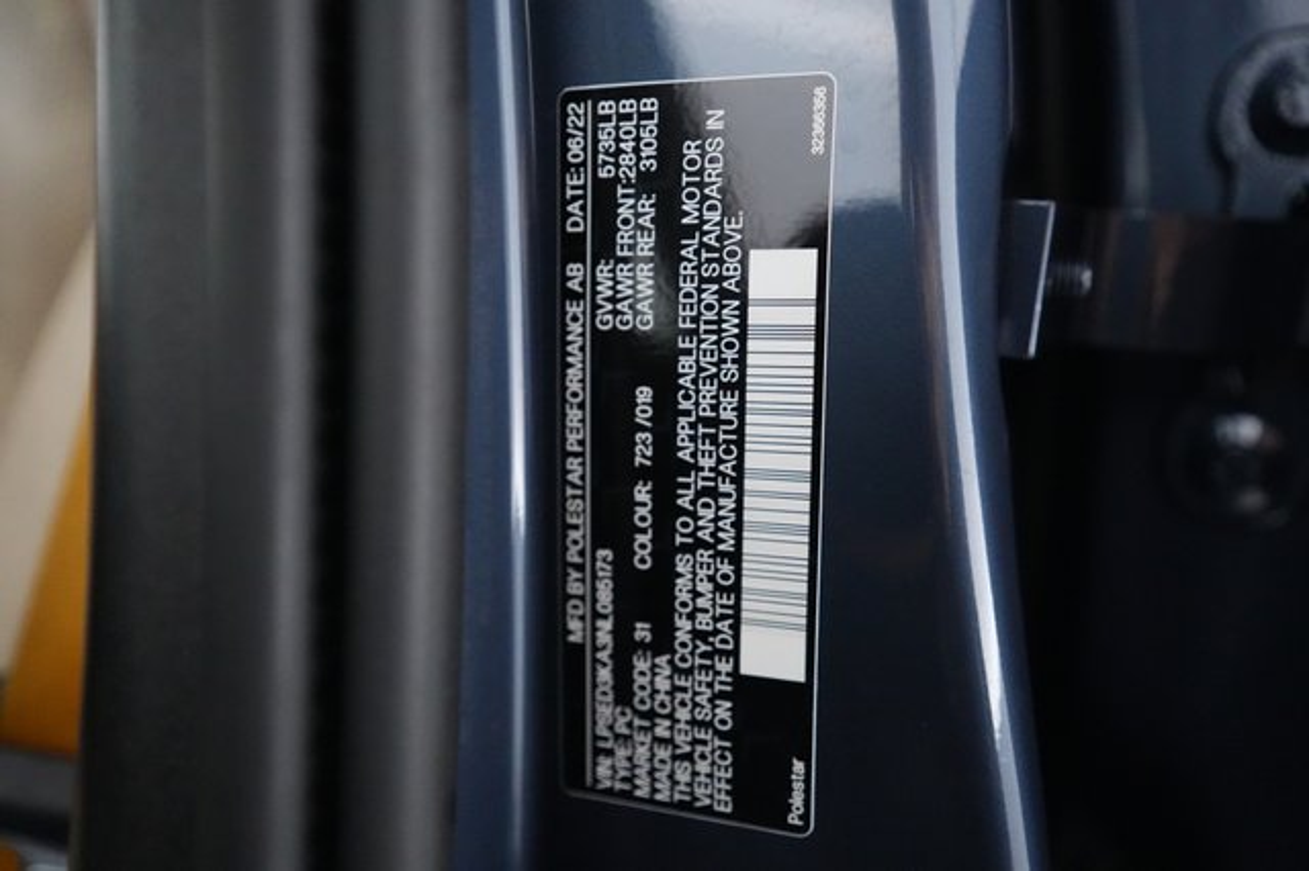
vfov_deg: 53.1
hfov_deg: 73.8
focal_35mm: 24
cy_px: 436
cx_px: 654
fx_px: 872
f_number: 2.8
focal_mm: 24
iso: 12800
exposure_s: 1/160
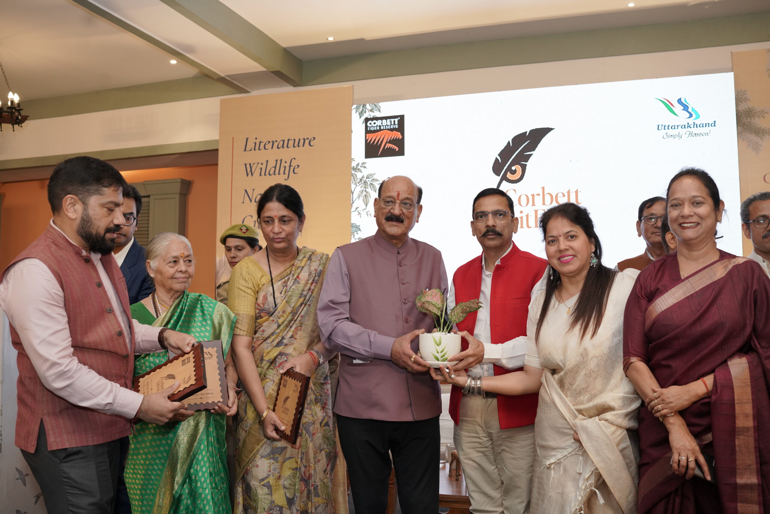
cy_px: 257
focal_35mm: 35
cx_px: 385
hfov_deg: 54.4
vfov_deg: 37.9
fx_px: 749
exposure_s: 1/200
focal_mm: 35
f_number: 4
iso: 1250
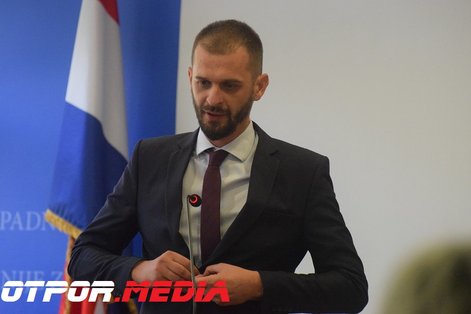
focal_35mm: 270
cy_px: 157
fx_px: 3532
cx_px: 236
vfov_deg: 5.1
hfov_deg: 7.6
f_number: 5
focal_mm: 180
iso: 6400
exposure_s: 1/400
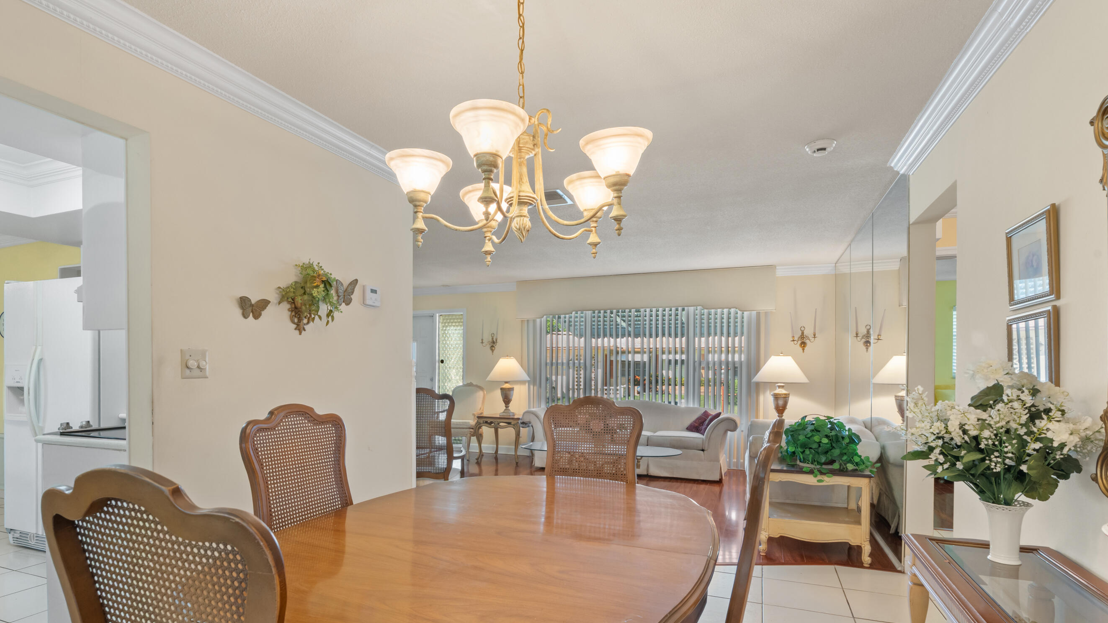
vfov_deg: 58.1
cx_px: 528
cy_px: 358
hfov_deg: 89.5
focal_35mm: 19
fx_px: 558
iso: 500
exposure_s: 1/2
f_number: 11
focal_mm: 16
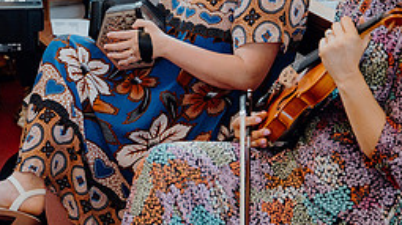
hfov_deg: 20.3
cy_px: -51
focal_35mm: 105
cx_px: 148
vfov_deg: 11.3
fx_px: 1118
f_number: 2.8
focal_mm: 44
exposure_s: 1/200
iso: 1000
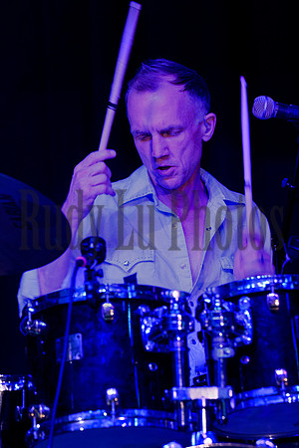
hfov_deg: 4.7
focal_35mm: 292
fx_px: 3638
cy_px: 224
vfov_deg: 7.1
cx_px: 150
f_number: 4
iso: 1250
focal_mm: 195
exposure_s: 1/125
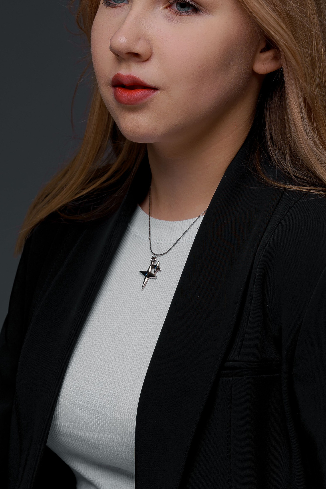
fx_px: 1942
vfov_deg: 14.3
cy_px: 197
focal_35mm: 143
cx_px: 207
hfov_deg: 9.6
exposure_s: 1/125
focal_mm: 82
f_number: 7.1
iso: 100
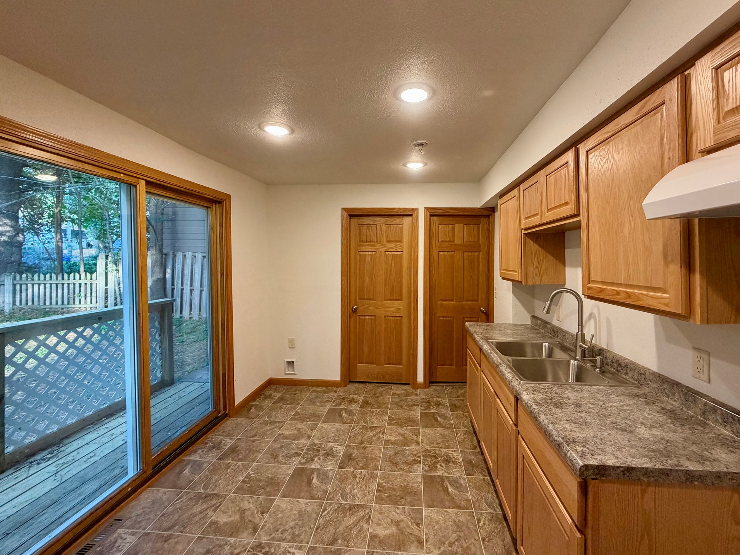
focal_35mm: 15
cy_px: 262
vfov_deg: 81.7
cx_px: 394
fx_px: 321
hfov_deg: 98.0
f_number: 2.2
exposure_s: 1/60
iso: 250
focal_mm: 2.22
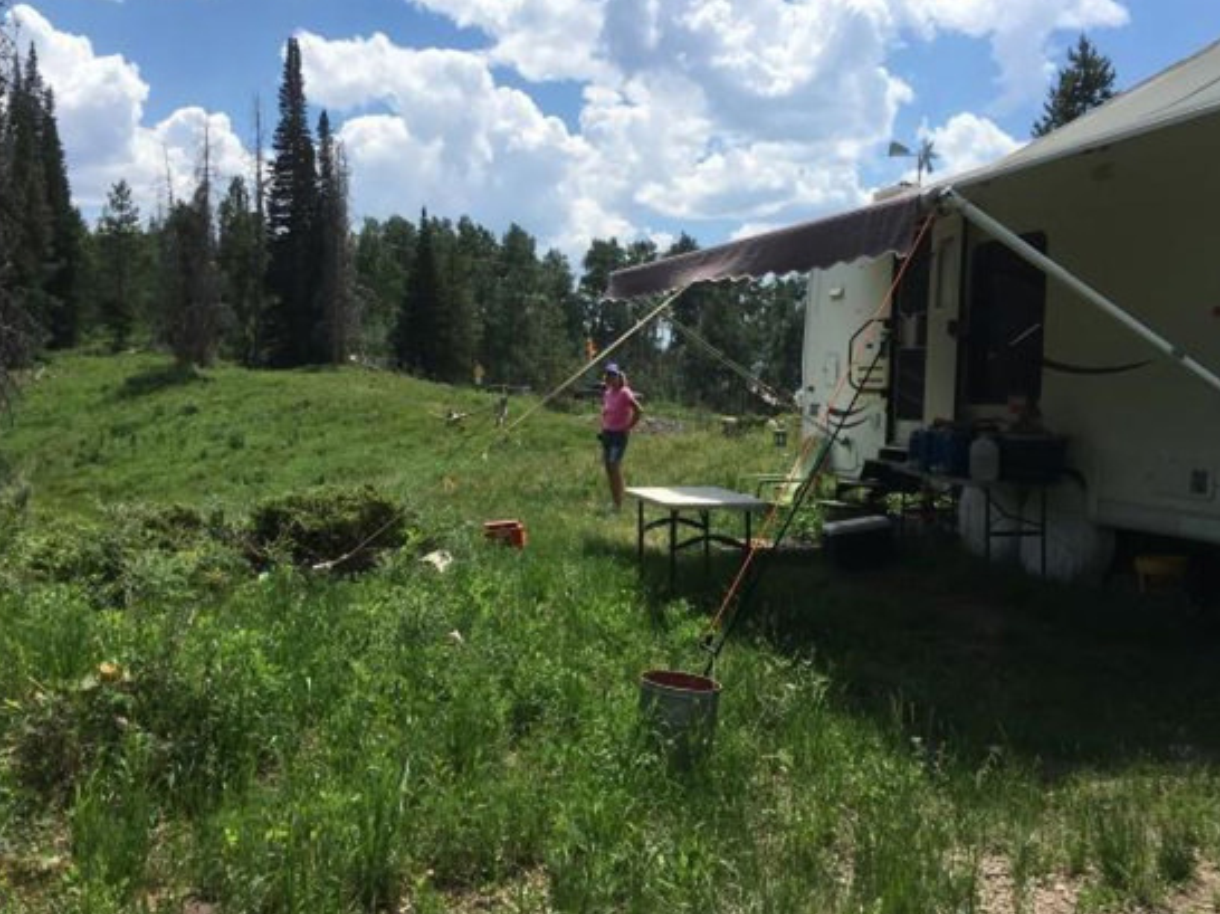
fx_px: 1198
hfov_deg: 54.0
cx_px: 614
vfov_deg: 41.7
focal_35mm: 34
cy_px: 413
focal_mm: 4.15
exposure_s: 1/2331
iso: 25
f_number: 2.2
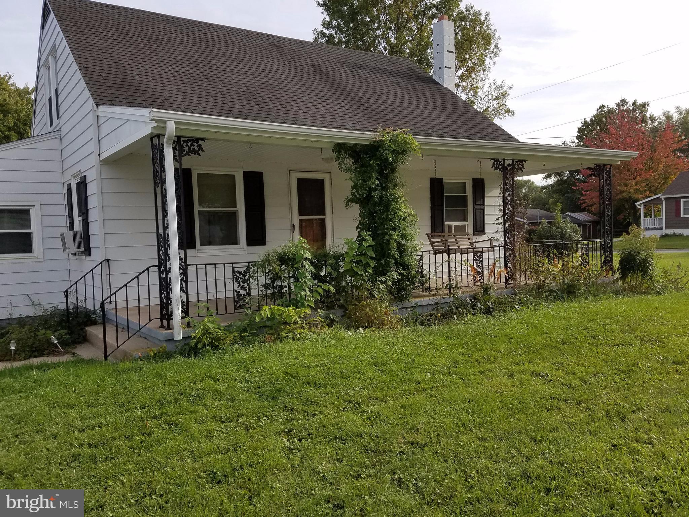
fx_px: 518
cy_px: 258
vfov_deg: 53.1
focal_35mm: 26
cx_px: 344
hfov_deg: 67.3
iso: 50
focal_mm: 4.2
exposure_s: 1/1908
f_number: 1.7
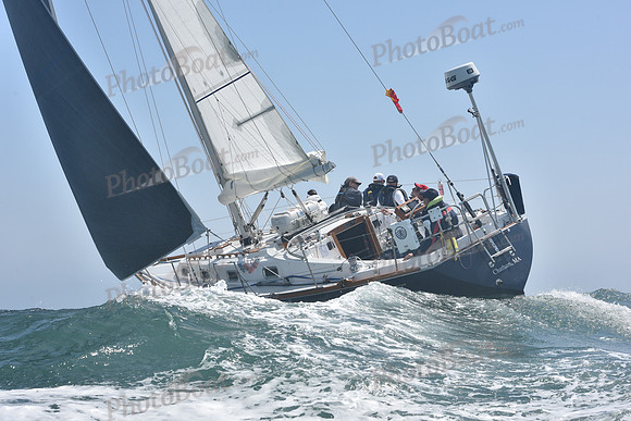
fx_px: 1227
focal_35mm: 70
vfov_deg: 19.5
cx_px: 316
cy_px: 210
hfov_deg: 28.8
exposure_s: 1/1000
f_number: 10
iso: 320
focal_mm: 70
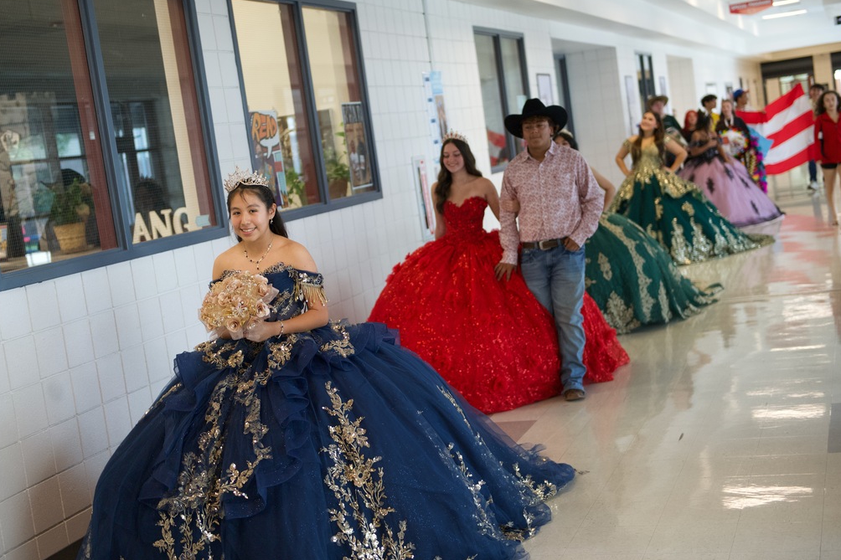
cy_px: 277
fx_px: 1238
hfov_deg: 37.5
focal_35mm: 53
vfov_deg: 25.5
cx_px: 422
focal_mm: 52
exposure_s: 1/320
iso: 2000
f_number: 2.8
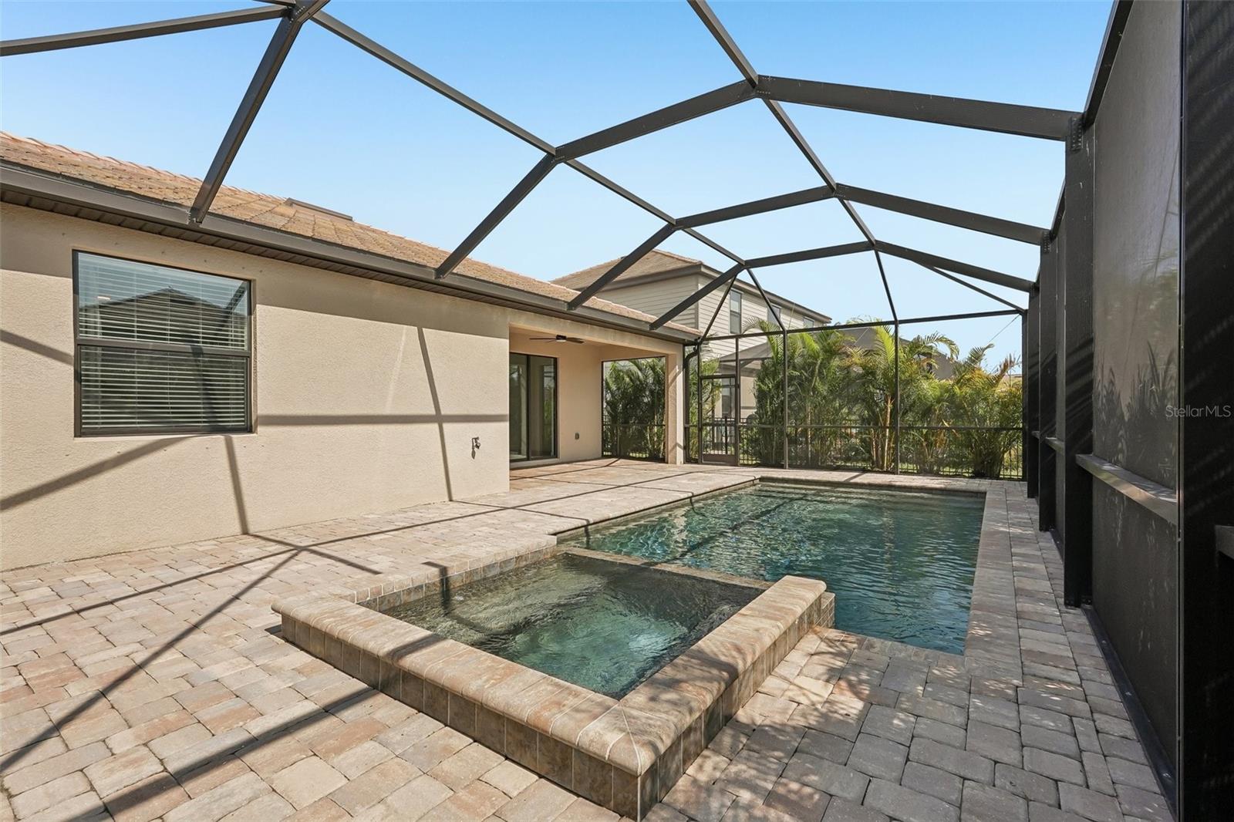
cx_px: 617
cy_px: 411
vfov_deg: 73.7
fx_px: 548
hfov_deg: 96.7
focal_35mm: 16
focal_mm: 16
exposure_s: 1/1000
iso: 400
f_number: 8
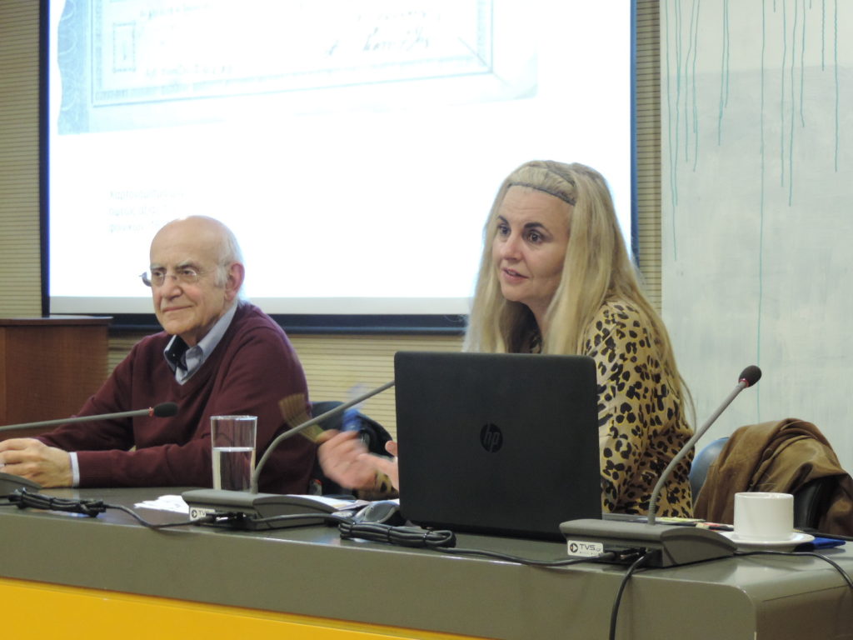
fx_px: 2218
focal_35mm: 90
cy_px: 320
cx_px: 426
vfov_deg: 16.4
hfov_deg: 21.8
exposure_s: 1/20
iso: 800
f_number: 4.1
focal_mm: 16
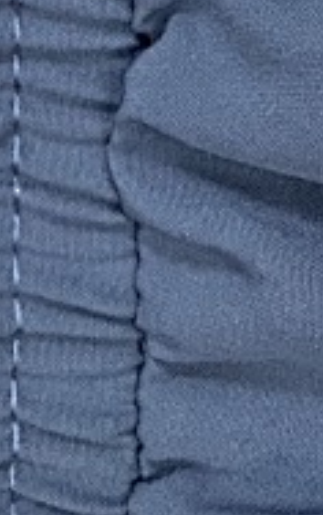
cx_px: -164
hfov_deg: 10.8
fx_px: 1643
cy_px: -526
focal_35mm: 117
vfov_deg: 14.6
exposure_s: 1/20
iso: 1000
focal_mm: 4.25
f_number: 1.8
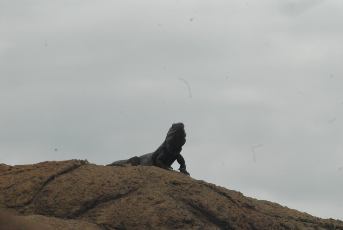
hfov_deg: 4.6
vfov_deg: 3.1
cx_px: 172
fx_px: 4296
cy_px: 115
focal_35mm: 450
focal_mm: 300
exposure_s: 1/1250
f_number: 18
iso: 1600
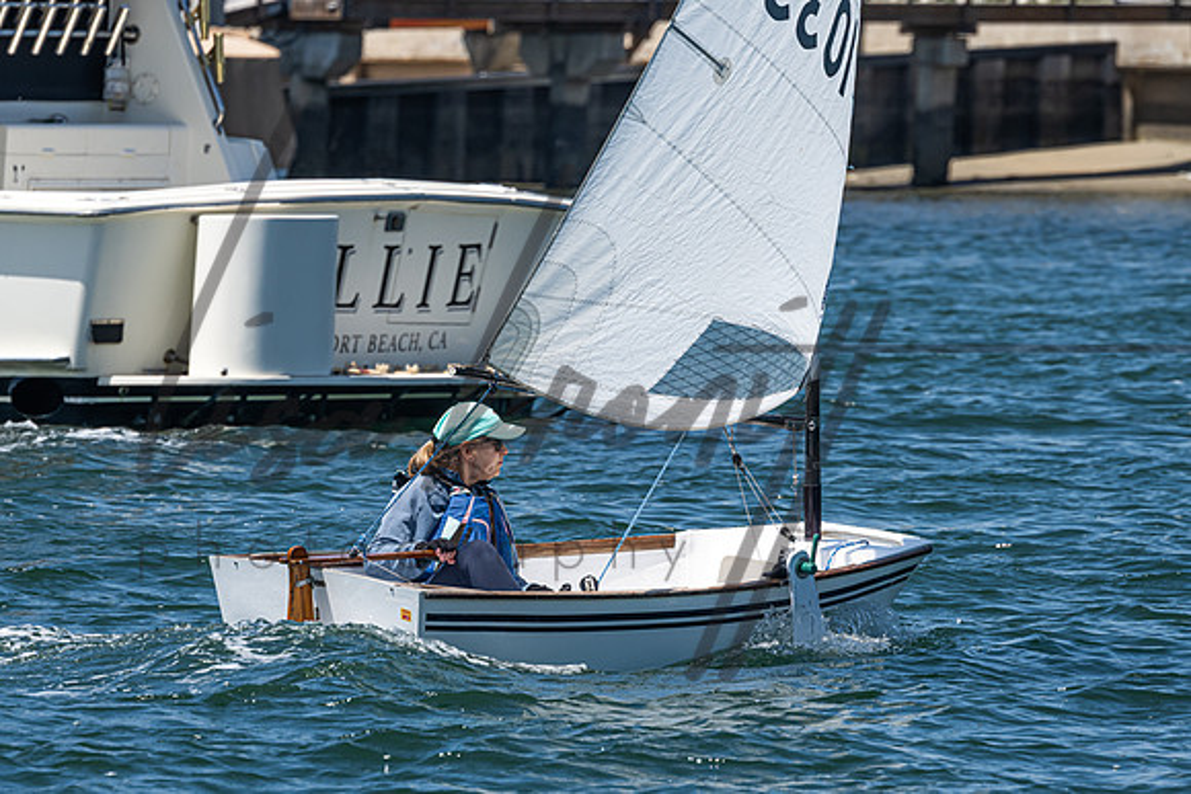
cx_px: 448
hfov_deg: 4.1
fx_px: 16672
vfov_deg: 2.7
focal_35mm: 504
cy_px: 444
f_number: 11
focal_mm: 400
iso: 400
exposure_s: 1/640
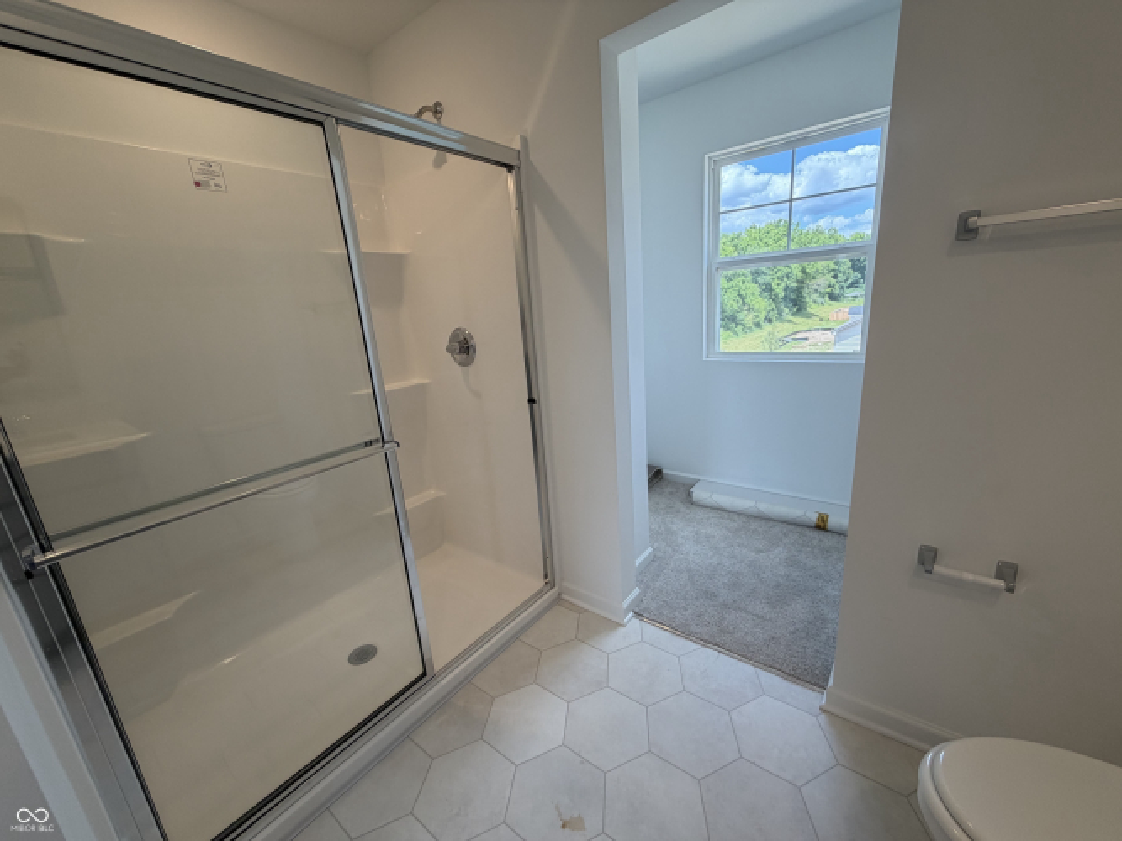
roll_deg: +4.2
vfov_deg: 85.7
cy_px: 420
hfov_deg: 102.1
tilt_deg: -15.3
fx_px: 454
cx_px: 561
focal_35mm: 14
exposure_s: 1/120
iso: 64
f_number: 2.2
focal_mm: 2.22
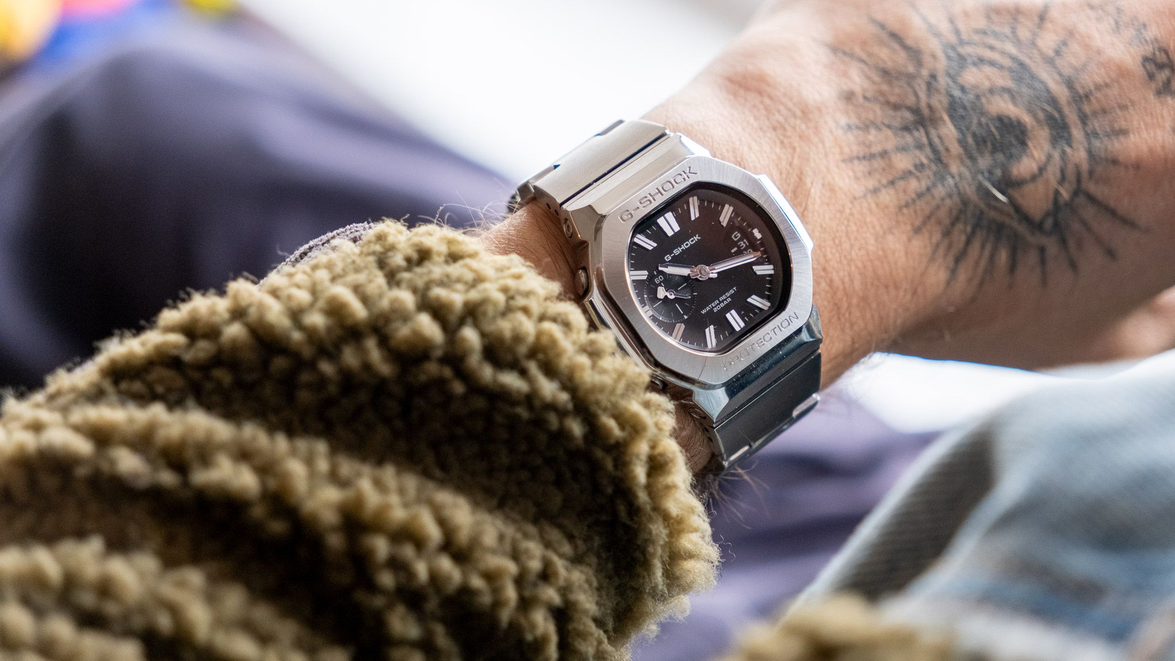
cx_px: 588
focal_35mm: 79
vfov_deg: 15.4
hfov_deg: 27.0
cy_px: 330
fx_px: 2448
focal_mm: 50
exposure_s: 1/150
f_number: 3.6
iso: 1250
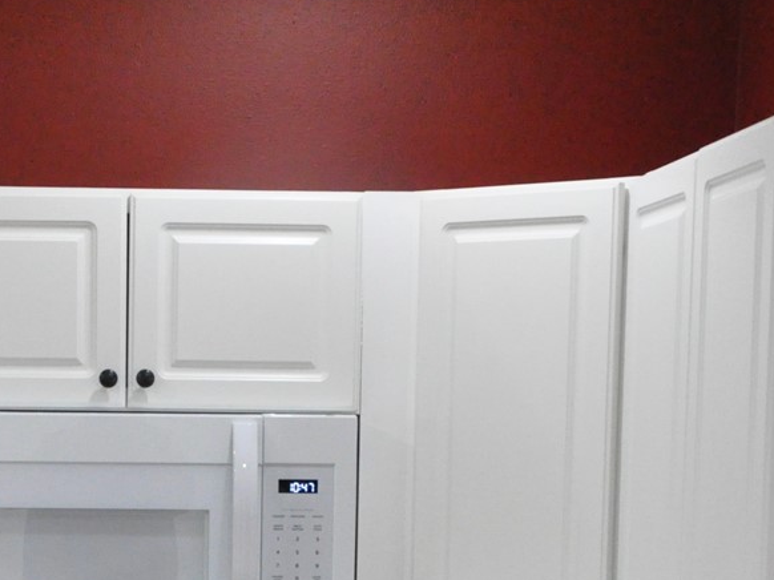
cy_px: 688
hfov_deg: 19.3
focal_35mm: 101
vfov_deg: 14.2
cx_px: 185
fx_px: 2257
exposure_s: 1/125
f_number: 5.6
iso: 3200
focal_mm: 24
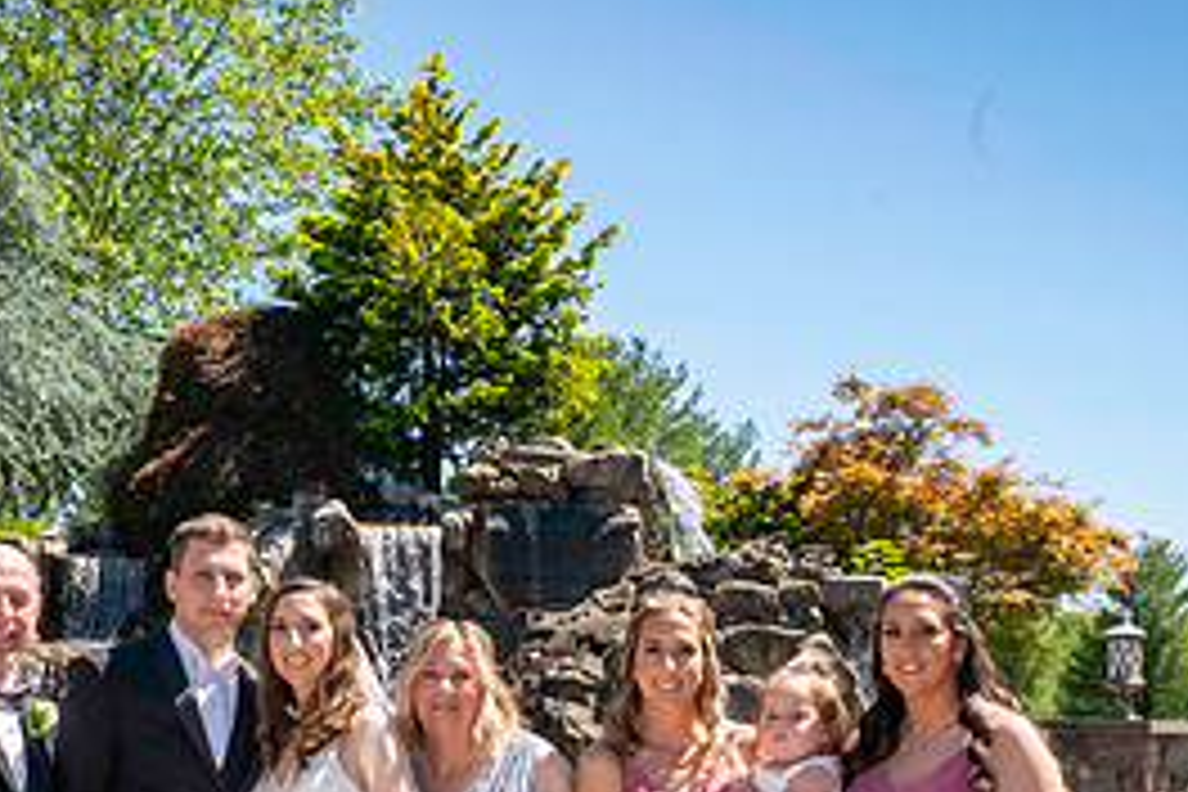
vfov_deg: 19.5
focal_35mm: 68
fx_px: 2244
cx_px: 292
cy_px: 760
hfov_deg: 29.2
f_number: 16
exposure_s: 1/160
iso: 500
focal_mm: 31
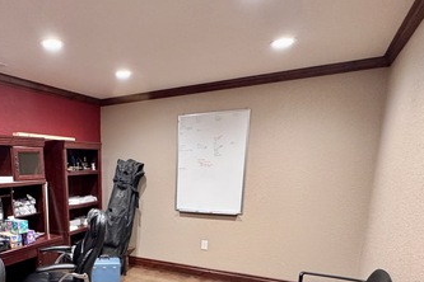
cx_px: 107
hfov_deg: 61.8
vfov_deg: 43.3
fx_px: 330
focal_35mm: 28
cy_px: 241
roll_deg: +1.7
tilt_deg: -13.6
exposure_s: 1/60
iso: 500
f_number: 2.2
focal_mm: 2.22
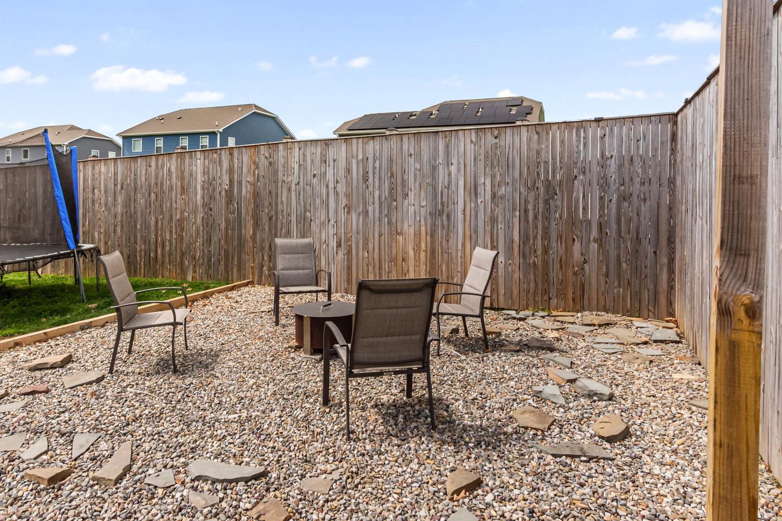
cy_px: 201
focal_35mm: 21
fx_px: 456
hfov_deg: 80.9
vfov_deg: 58.8
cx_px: 344
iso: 640
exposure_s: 1/640
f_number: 9
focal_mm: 10
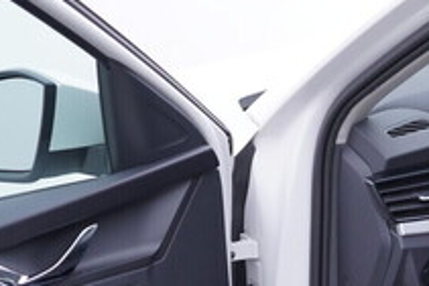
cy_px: 236
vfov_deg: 14.5
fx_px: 1121
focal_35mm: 94
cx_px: 464
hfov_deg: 20.7
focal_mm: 24
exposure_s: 1/50
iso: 125
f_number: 3.2
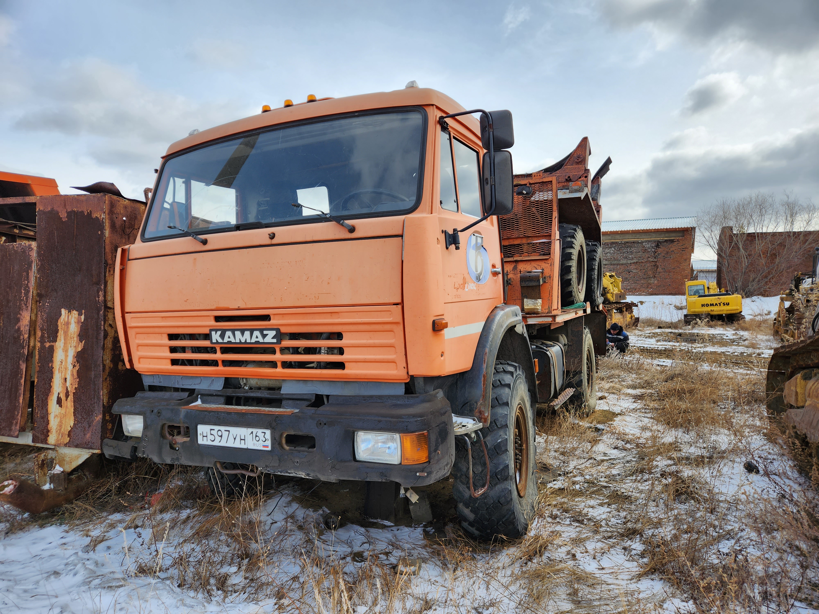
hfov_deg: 73.9
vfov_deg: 58.9
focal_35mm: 23
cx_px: 410
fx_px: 544
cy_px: 307
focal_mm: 5.4
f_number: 1.8
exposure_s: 1/1044
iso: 20
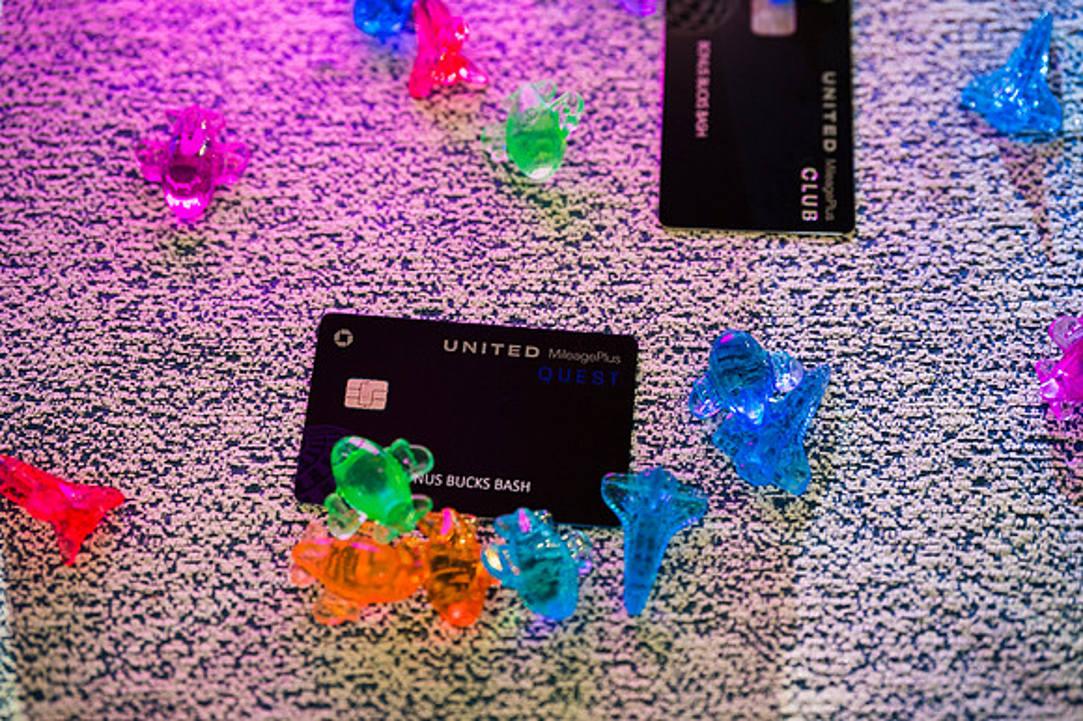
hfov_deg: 36.3
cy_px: 360
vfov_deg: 24.6
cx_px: 542
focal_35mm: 55
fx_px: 1654
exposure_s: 1/80
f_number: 2.2
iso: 900
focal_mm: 55
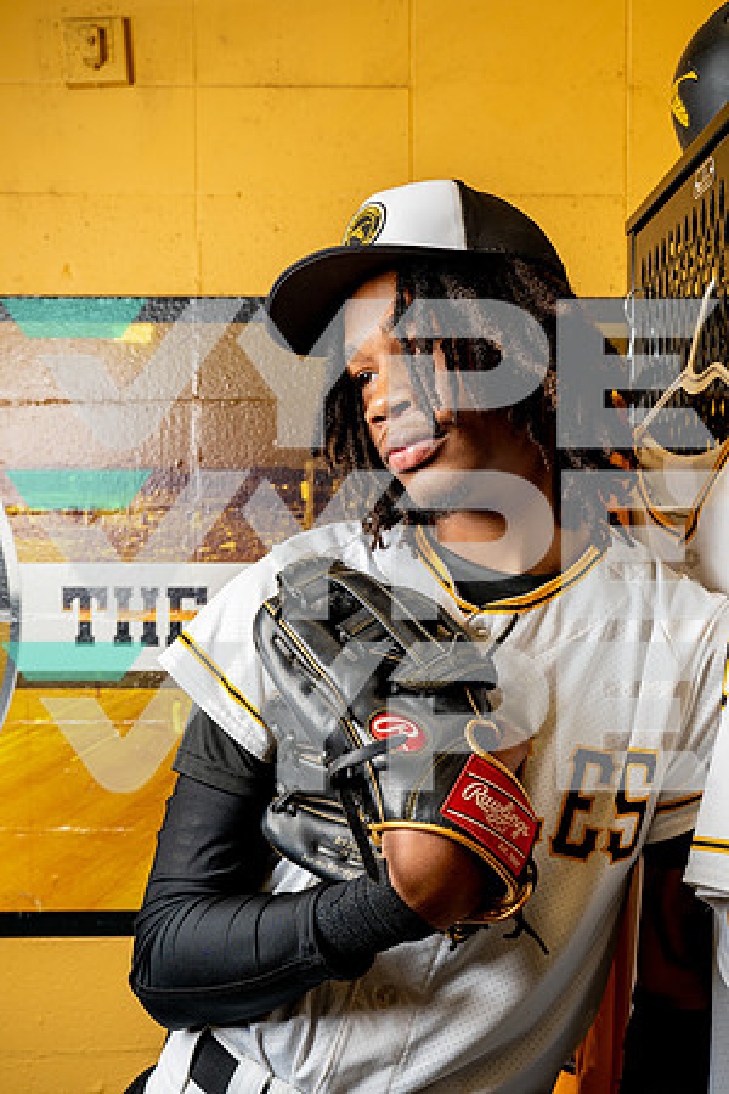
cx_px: 364
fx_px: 1154
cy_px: 547
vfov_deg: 50.7
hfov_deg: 35.1
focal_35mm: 38
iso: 400
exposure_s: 1/200
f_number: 8
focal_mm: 38
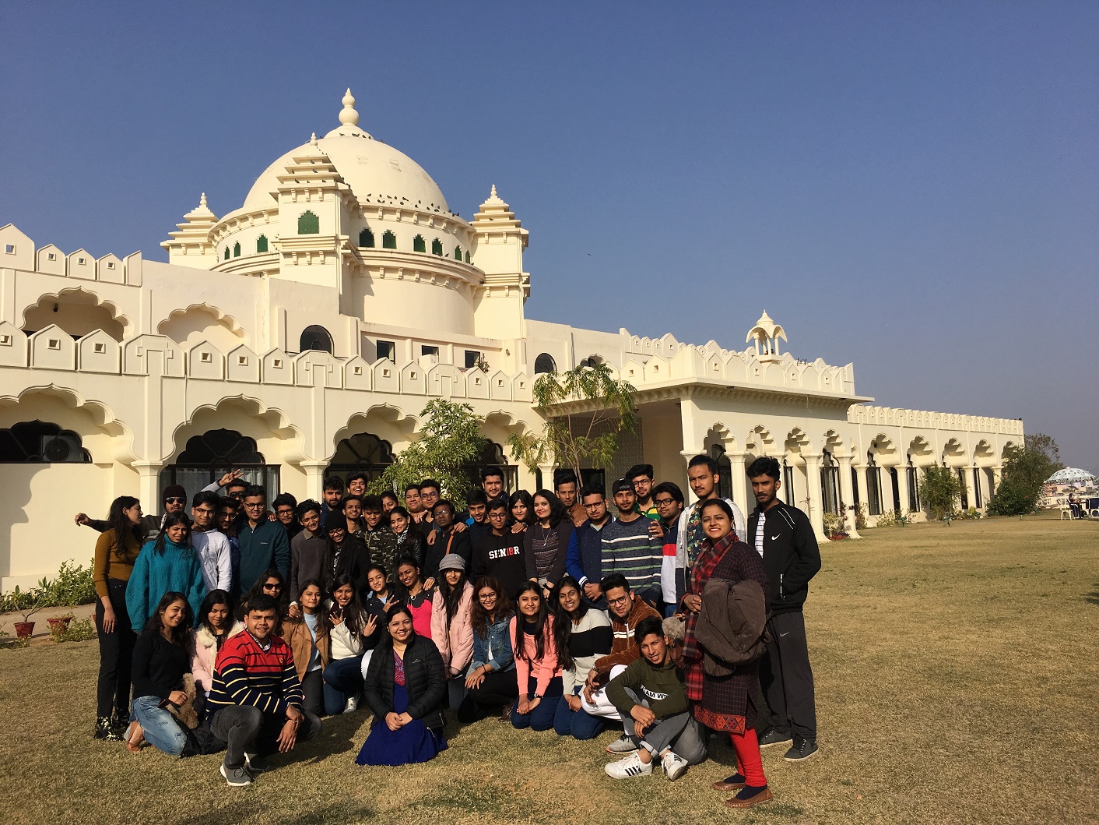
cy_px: 412
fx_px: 921
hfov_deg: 61.7
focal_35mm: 29
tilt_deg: +9.5
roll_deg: +2.1
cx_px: 550
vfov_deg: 48.2
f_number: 2.2
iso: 25
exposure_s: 1/3497
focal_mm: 4.15
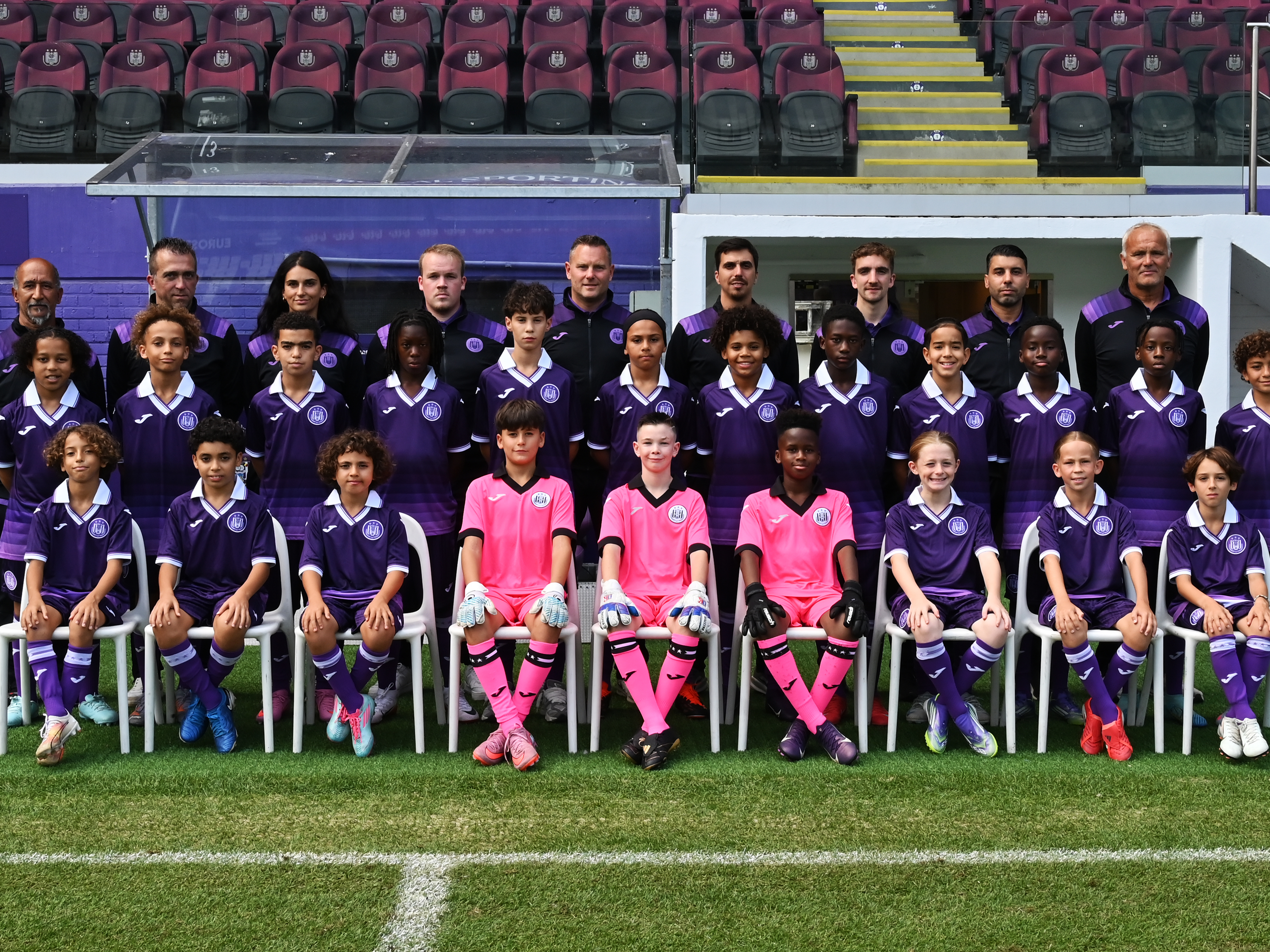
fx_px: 1304
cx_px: 642
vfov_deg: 40.1
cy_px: 472
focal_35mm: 36
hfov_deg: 51.9
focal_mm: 32.5
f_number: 10
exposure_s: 1/200
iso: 400
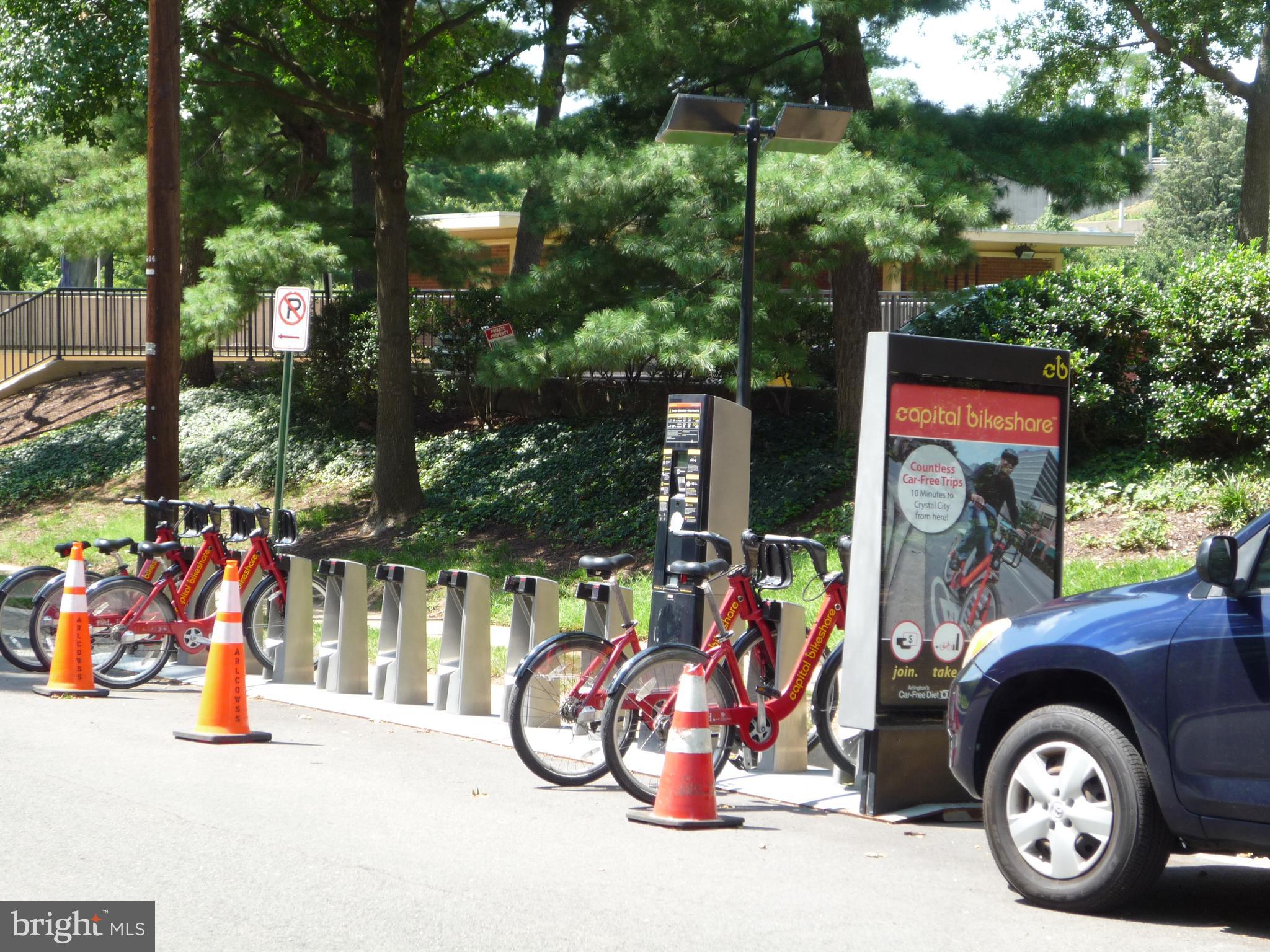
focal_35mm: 78
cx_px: 635
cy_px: 476
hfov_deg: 25.0
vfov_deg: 18.9
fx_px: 2862
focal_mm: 13.6
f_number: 5.6
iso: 100
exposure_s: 1/100
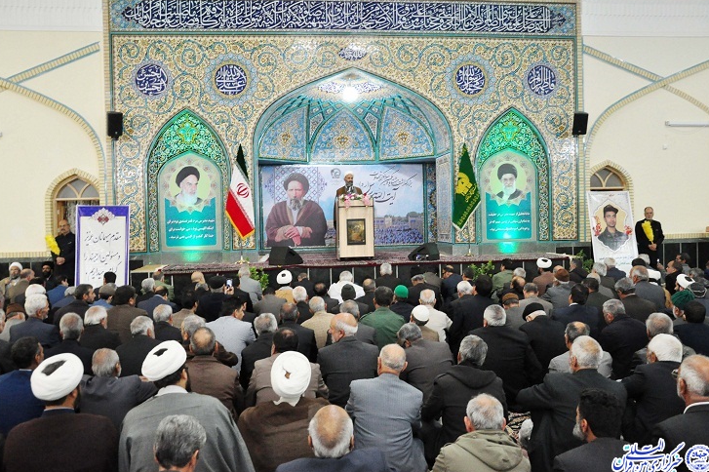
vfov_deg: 40.5
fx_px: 640
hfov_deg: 58.0
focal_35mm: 33
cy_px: 237
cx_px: 353
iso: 2000
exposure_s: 1/60
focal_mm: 21
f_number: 4
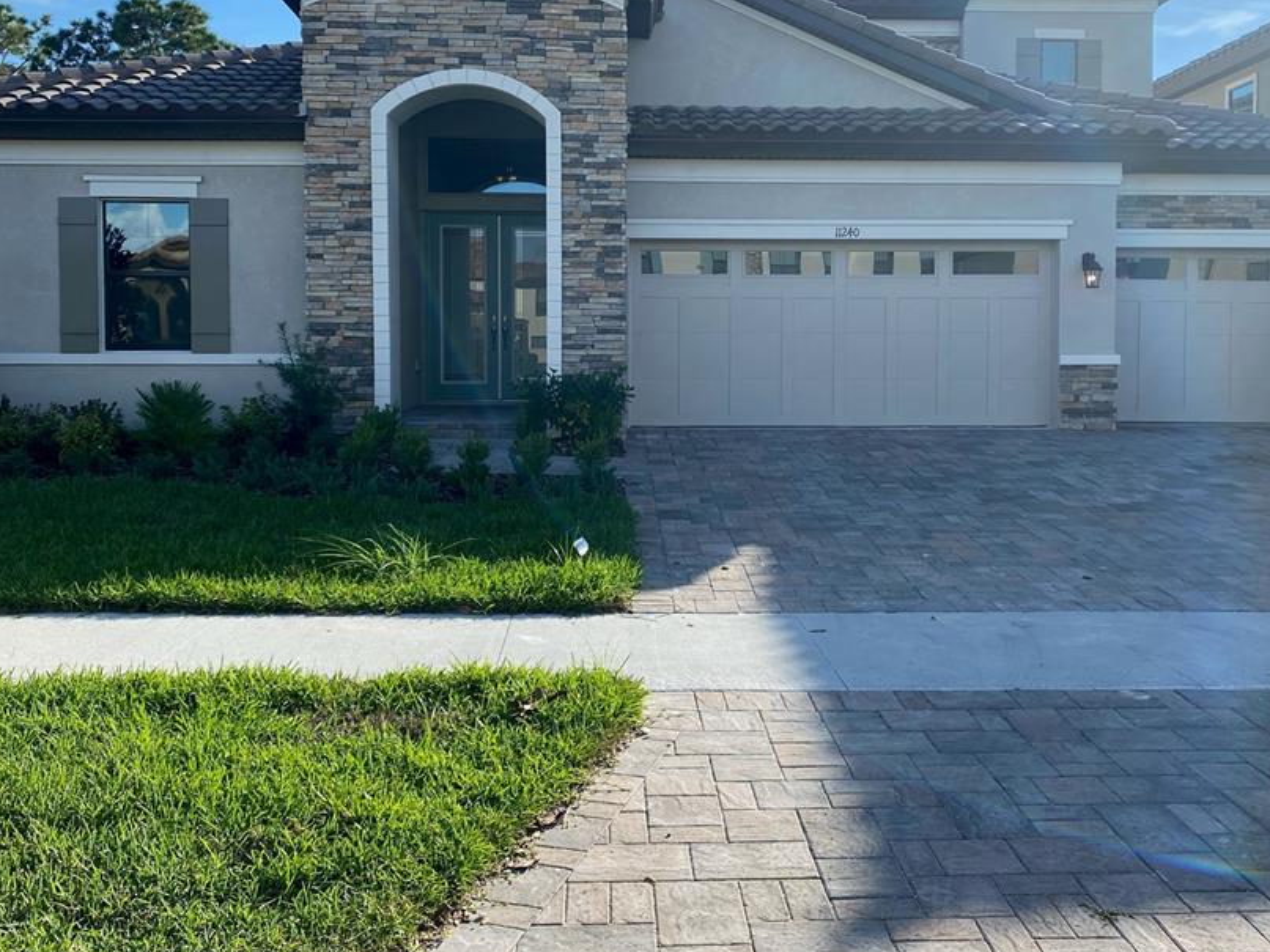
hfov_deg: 55.3
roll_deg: +0.3
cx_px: 680
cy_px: 390
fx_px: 1211
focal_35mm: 33
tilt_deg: -2.5
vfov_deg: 42.8
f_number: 1.8
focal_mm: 4.25
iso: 32
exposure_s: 1/1779
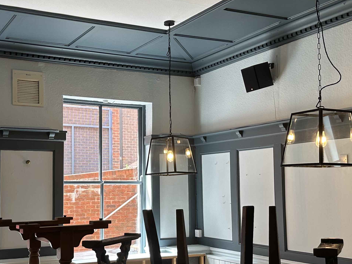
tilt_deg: +3.8
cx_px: 142
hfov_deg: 37.4
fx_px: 519
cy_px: 157
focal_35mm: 51
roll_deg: +0.3
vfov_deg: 28.5
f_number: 1.78
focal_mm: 6.86
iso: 80
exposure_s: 1/100
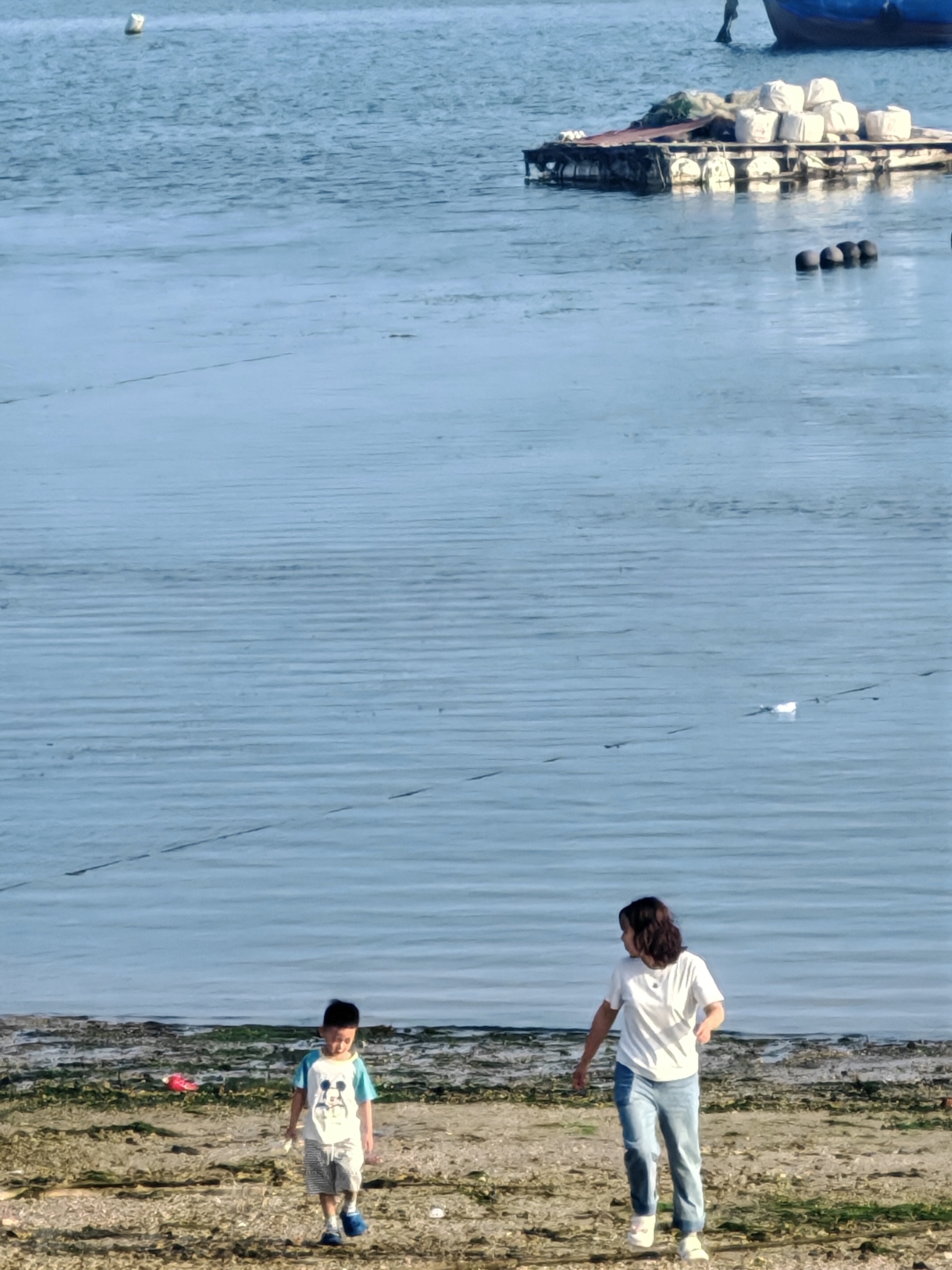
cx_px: 476
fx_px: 11147
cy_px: 635
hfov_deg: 4.9
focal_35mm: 304
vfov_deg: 6.5
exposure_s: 1/220
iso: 50
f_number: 2.4
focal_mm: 8.67
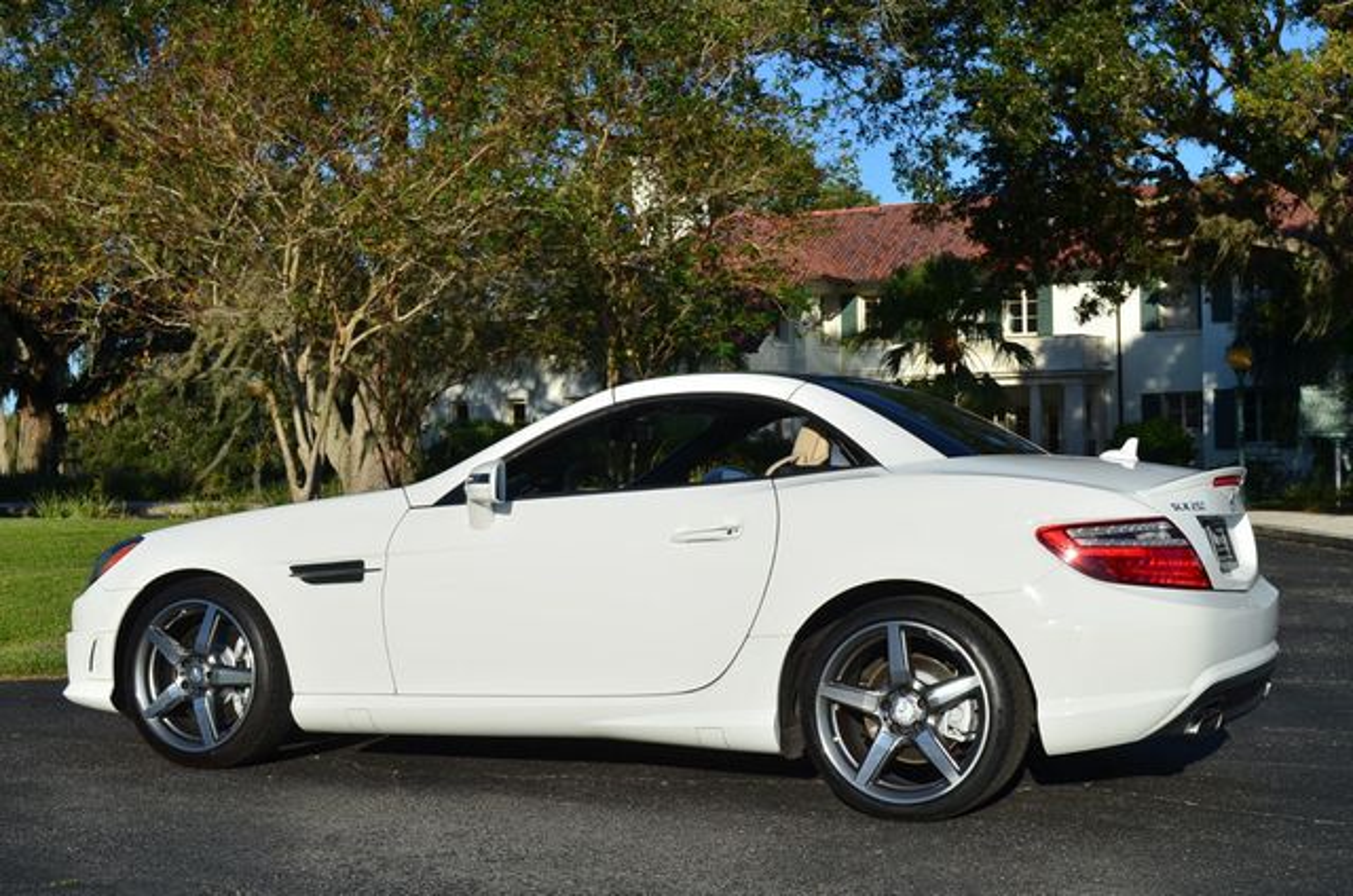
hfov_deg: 39.0
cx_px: 676
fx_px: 1913
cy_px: 448
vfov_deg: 26.4
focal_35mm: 51
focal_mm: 34
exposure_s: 1/200
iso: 100
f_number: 13
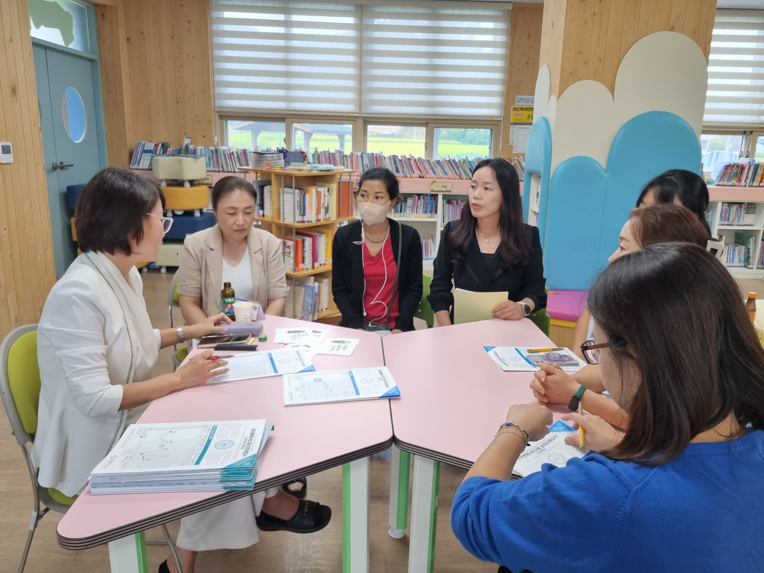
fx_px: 596
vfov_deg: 51.3
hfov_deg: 65.3
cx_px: 386
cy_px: 278
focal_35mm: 27
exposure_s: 1/120
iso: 160
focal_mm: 5.4
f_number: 1.8
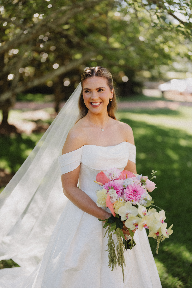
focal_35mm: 50
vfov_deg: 39.6
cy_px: 144
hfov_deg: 27.0
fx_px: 400
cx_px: 96
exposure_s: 1/1600
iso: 125
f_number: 1.2
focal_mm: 50
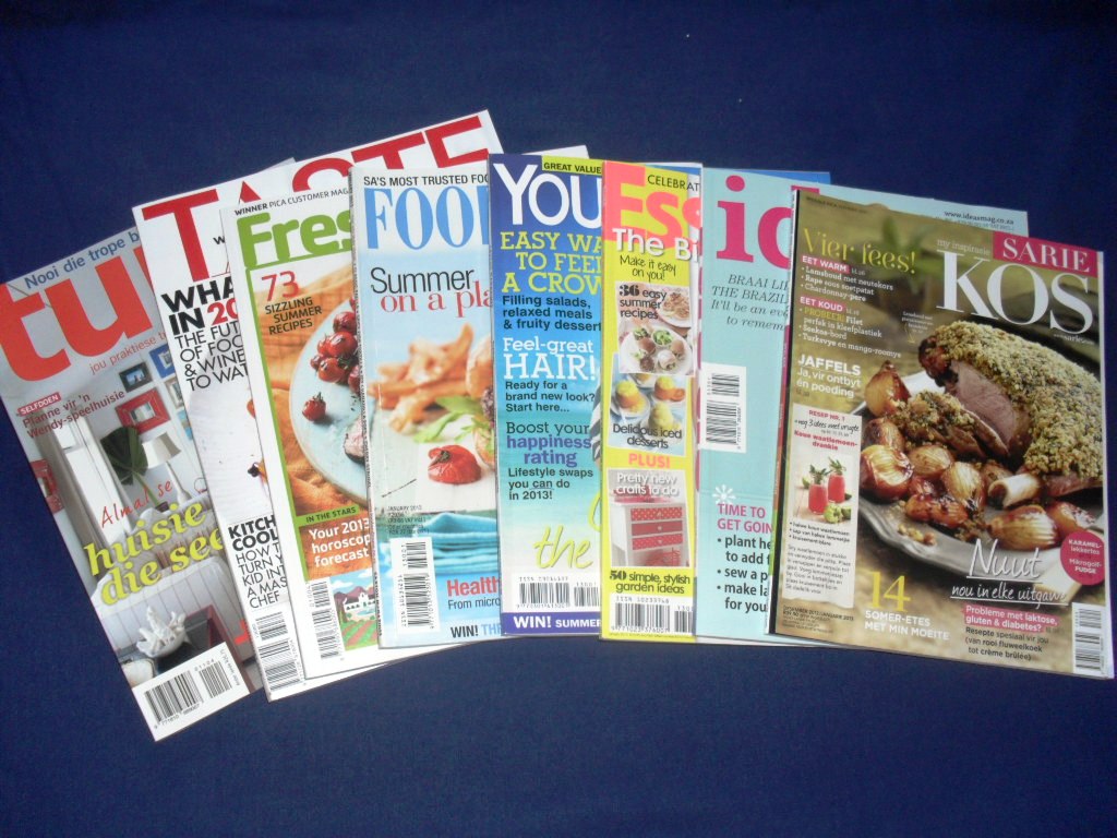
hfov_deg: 52.6
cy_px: 419
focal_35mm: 35
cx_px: 558
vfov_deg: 40.7
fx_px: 1129
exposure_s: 1/45
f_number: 3.2
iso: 200
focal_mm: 6.3
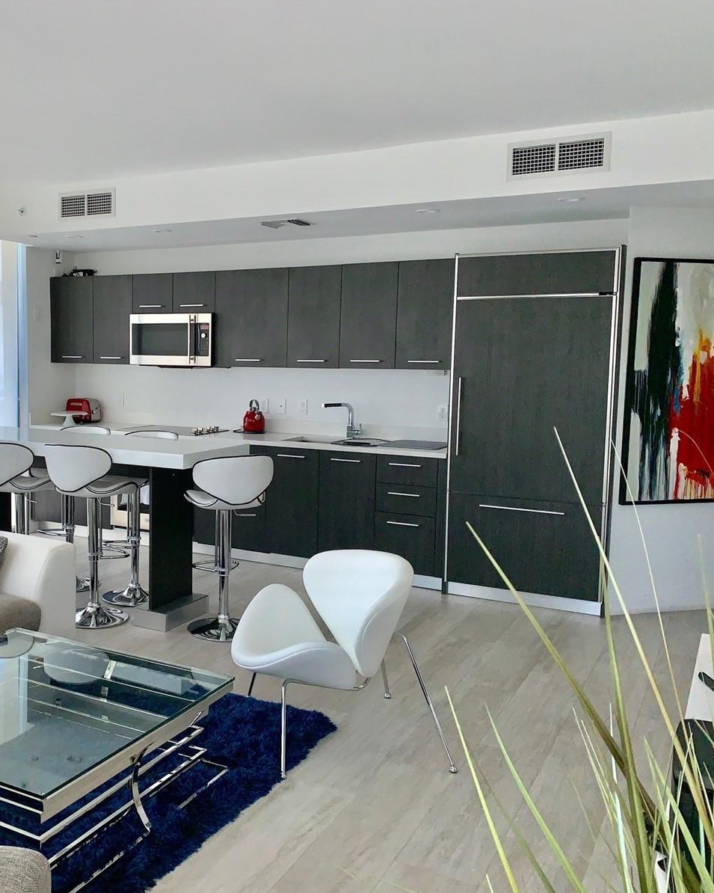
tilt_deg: -5.0
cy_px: 446
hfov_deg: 41.9
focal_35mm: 34
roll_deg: -0.7
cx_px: 169
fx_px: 898
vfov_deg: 52.8
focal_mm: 4.25
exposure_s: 1/100
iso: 50
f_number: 1.8
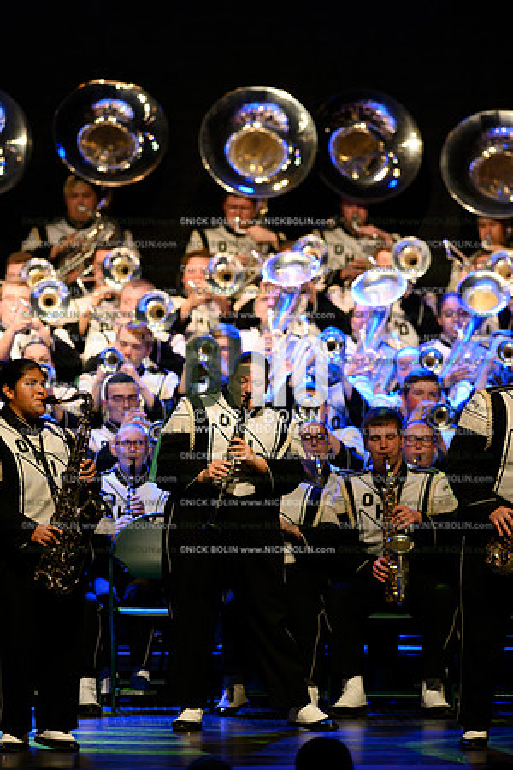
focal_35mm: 300
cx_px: 256
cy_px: 385
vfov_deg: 6.9
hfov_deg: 4.6
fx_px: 6412
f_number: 4
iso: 5000
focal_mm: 300
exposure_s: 1/500
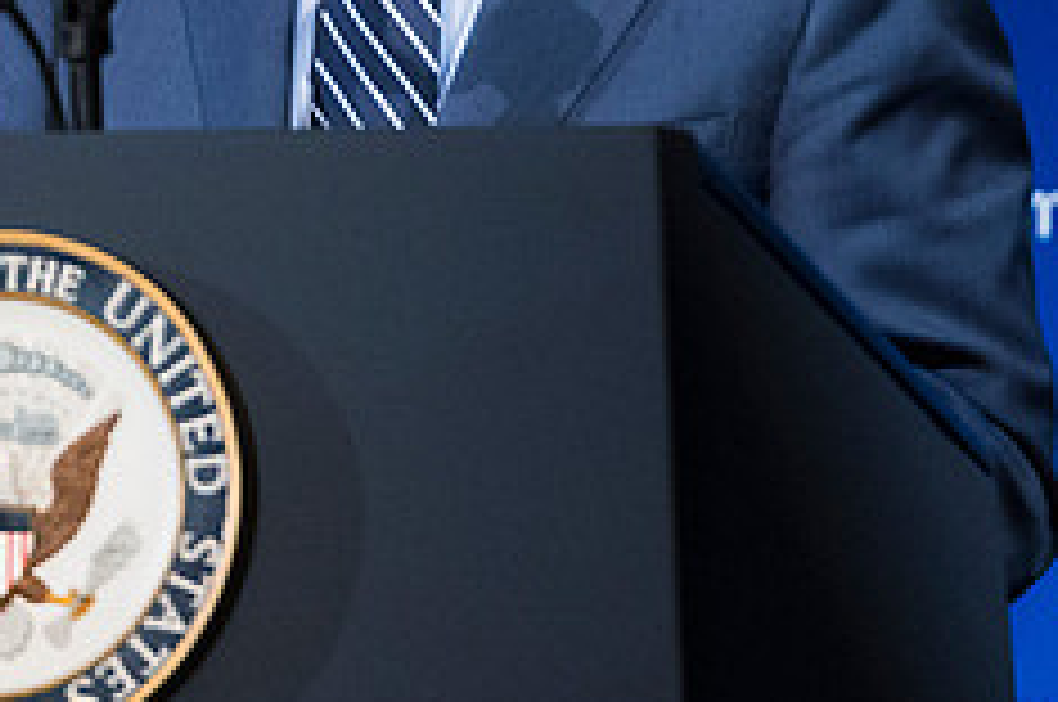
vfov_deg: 1.7
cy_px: -97
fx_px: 23068
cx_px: -232
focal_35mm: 786
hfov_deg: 2.6
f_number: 3.5
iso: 3200
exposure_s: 1/320
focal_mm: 200
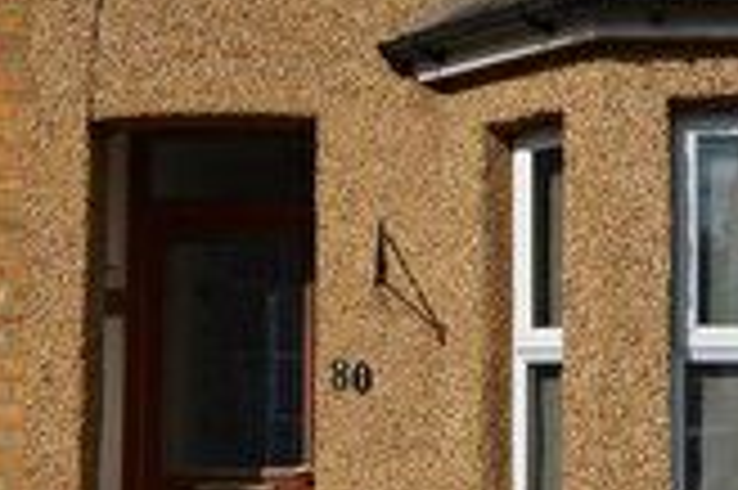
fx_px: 1311
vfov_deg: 21.2
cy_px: 303
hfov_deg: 31.1
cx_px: 518
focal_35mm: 64
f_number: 9
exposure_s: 1/400
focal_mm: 10
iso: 100
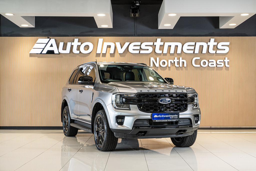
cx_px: 128
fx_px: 384
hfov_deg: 36.9
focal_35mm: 54
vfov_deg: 25.1
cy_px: 86
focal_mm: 54
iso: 640
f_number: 4
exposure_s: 1/160
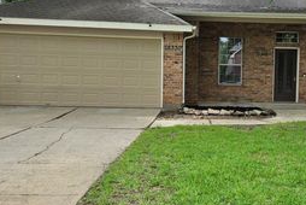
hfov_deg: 40.5
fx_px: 400
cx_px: 234
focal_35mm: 47
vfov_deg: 28.7
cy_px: 108
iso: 25
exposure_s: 1/829
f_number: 1.8
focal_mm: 5.4
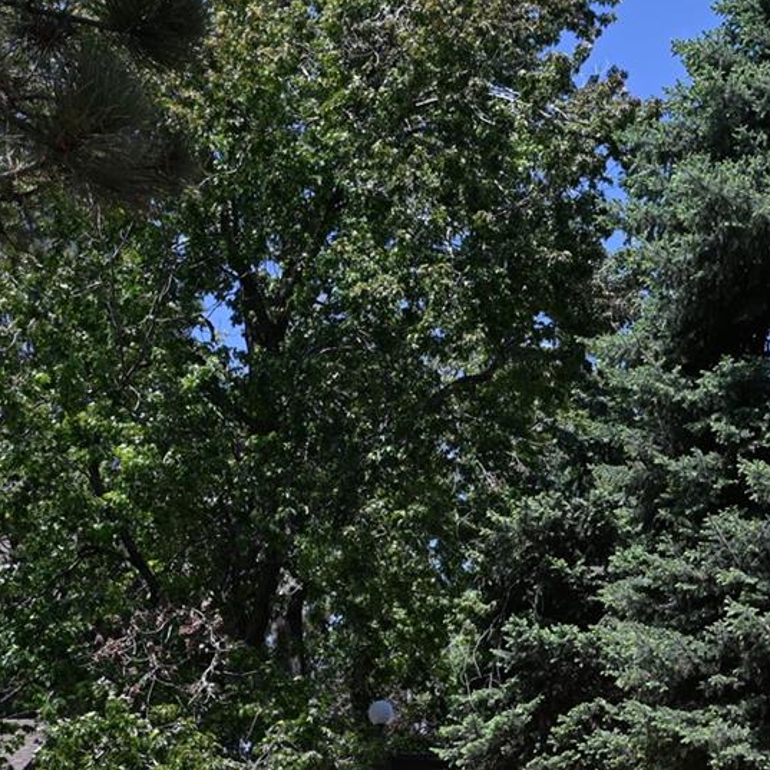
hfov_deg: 19.8
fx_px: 2164
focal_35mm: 86
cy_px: 627
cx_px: 683
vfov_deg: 19.9
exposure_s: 1/320
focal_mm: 34
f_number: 6.3
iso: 100
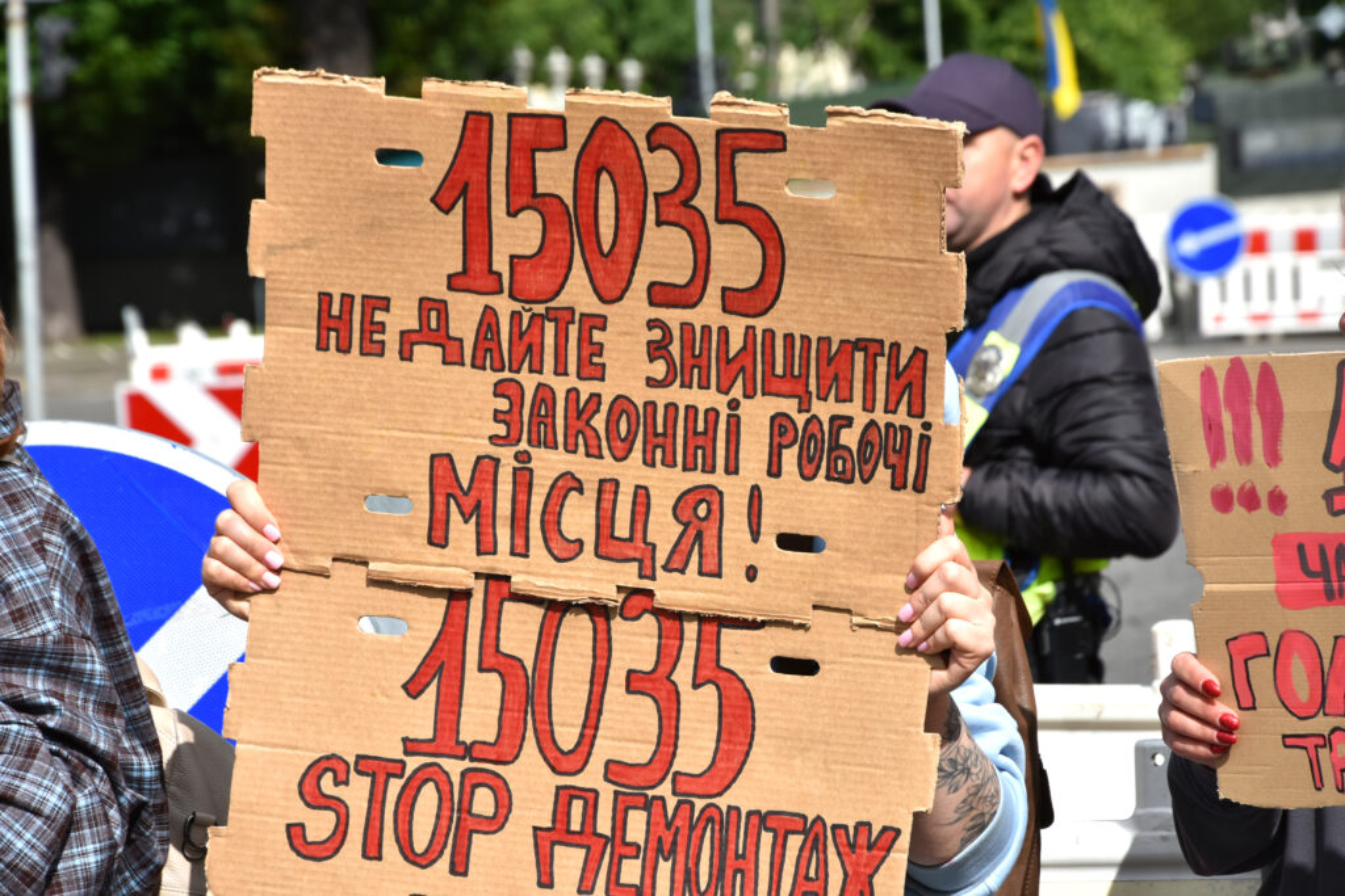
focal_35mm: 158
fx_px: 5885
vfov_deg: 8.7
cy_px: 448
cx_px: 672
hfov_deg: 13.0
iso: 140
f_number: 8
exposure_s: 1/500
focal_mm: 105
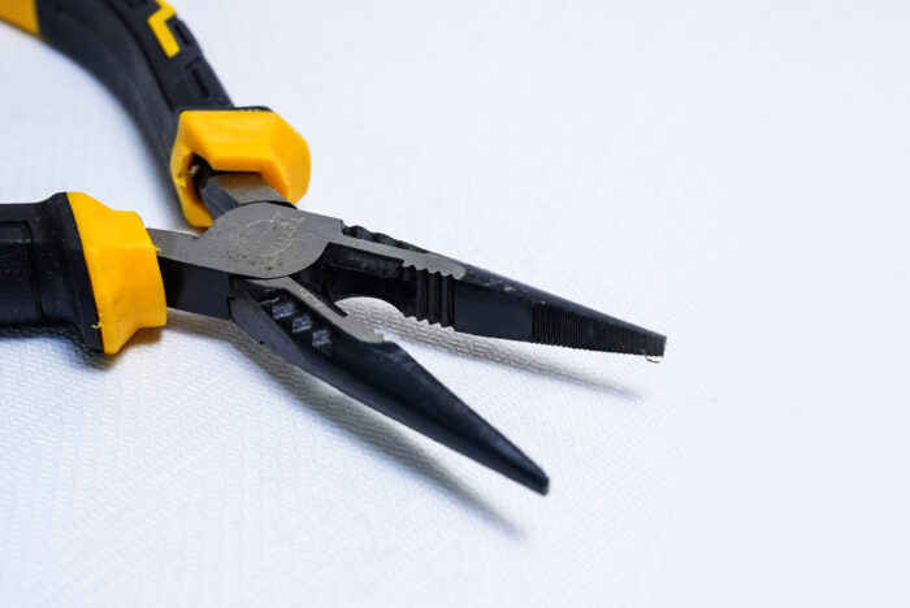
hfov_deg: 28.8
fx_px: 1771
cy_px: 304
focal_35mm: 70
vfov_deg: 19.5
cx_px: 455
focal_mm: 70
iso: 3200
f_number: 10
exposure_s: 1/160
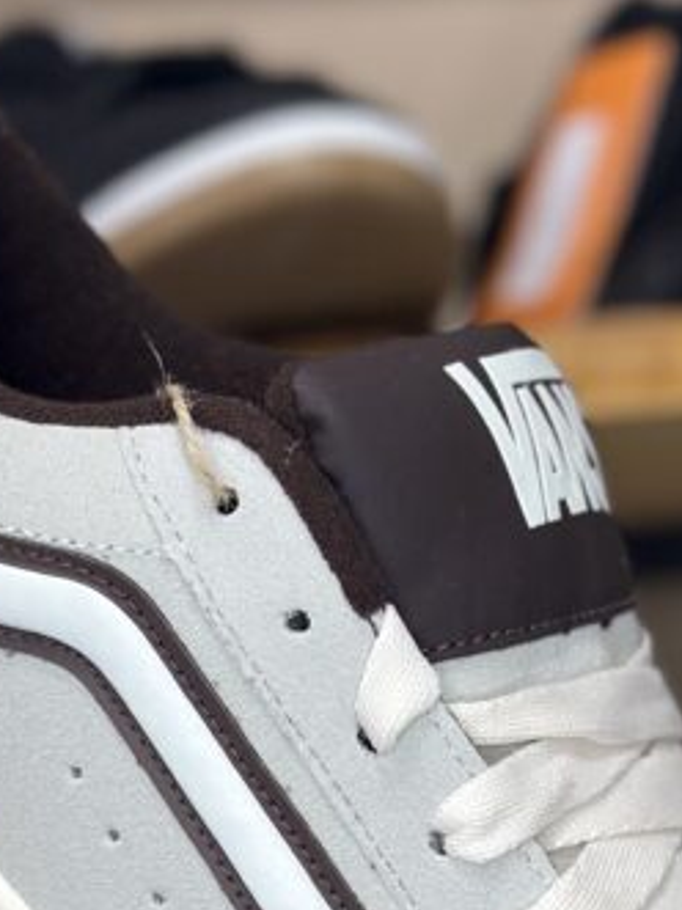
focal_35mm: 116
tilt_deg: +3.5
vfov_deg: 16.8
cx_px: 344
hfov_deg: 12.8
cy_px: 803
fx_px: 3049
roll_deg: +2.0
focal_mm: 6.86
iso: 100
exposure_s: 1/100
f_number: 1.78
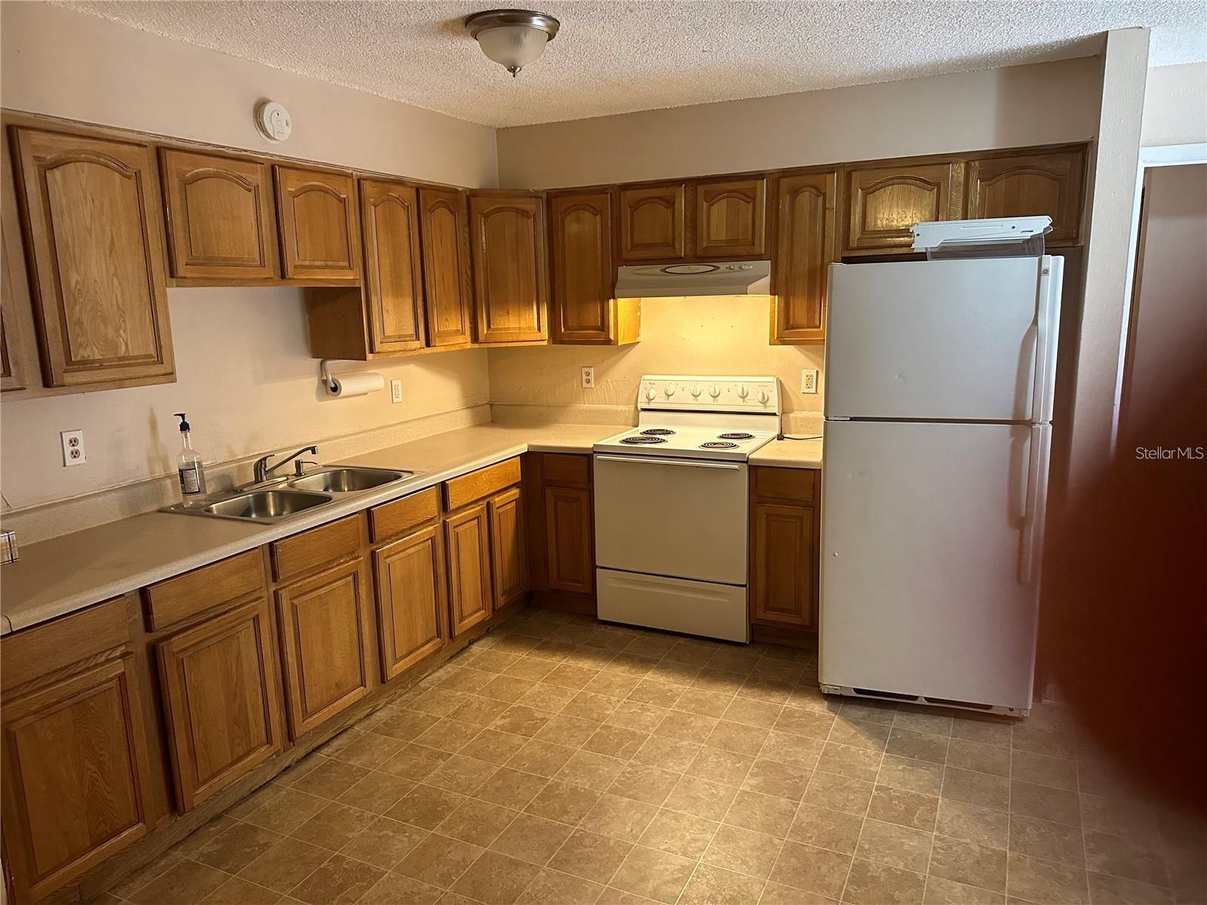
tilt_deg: -11.2
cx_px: 604
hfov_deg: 71.6
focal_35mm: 24
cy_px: 452
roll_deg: +1.2
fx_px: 837
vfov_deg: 56.8
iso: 500
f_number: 1.78
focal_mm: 6.86
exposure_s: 1/60
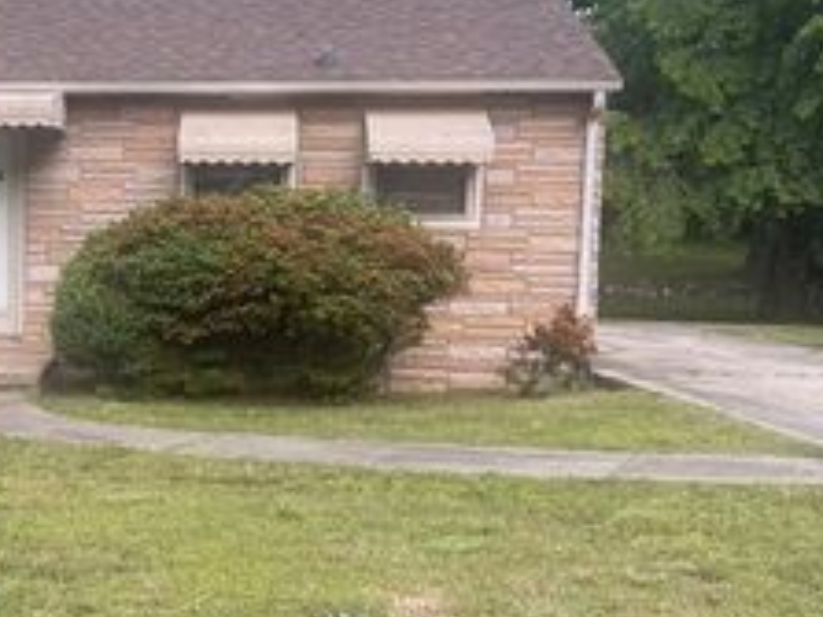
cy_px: 268
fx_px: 1331
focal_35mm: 56
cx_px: -15
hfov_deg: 31.6
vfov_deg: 26.1
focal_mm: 5.1
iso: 32
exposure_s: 1/372
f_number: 1.6
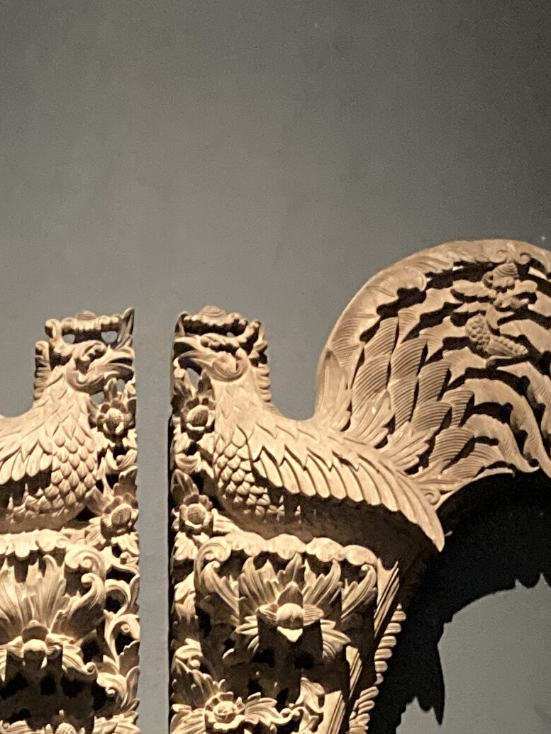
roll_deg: -0.5
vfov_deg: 16.2
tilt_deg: +3.8
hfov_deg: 13.2
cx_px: -108
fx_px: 2313
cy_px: 1153
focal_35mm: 109
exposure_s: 1/20
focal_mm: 3.99
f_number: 1.8
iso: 640
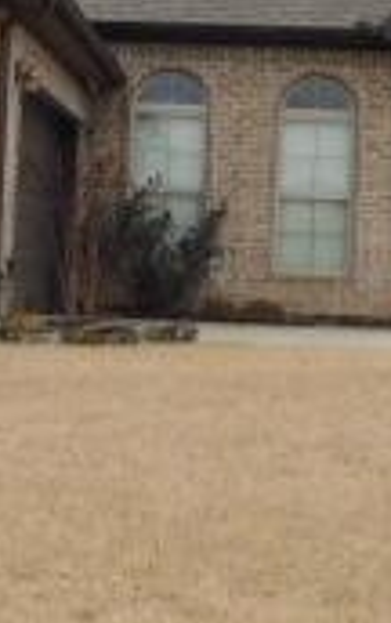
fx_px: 2005
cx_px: 170
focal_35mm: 118
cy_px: 76
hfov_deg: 11.1
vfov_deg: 17.4
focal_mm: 5.3
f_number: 3.2
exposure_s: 1/100
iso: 125
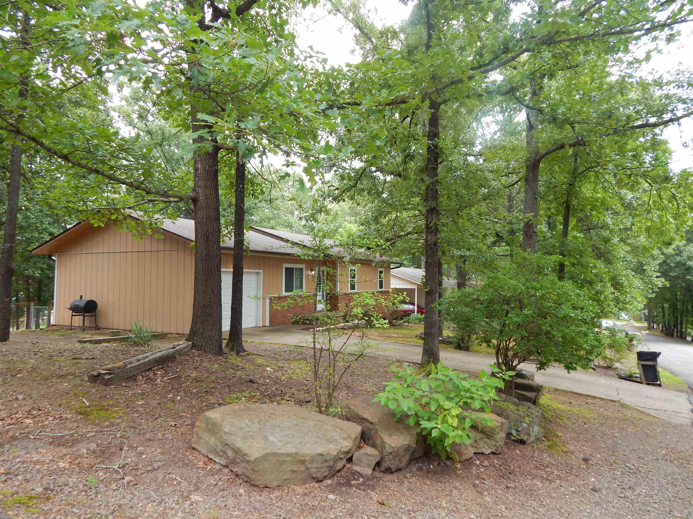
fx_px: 440
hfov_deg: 76.4
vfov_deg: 61.1
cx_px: 346
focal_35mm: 22
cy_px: 260
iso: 125
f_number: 3
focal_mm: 4
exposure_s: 1/125
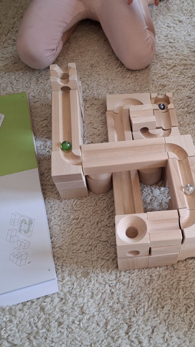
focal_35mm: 37
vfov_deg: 54.0
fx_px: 340
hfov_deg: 31.3
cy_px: 176
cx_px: 151
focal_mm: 4.69
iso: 200
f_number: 1.8
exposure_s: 1/100
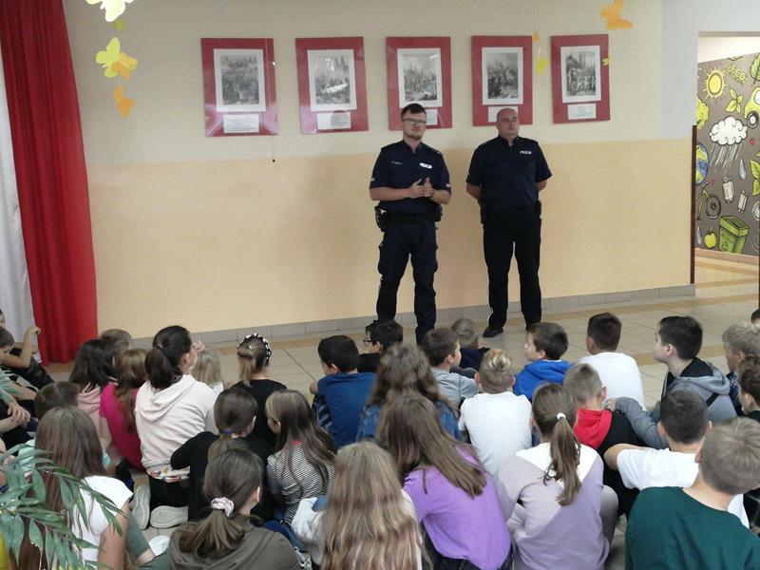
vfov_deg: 36.8
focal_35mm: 39
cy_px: 285
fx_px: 856
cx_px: 380
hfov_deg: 47.9
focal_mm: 3.62
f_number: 1.8
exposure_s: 1/33.3
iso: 320
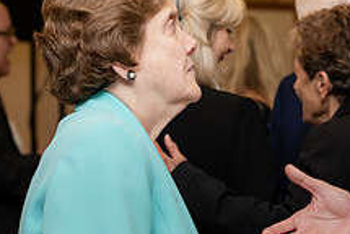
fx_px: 1967
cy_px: 74
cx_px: 400
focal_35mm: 202
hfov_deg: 10.0
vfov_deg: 6.8
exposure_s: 1/200
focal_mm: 75
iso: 1600
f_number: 5
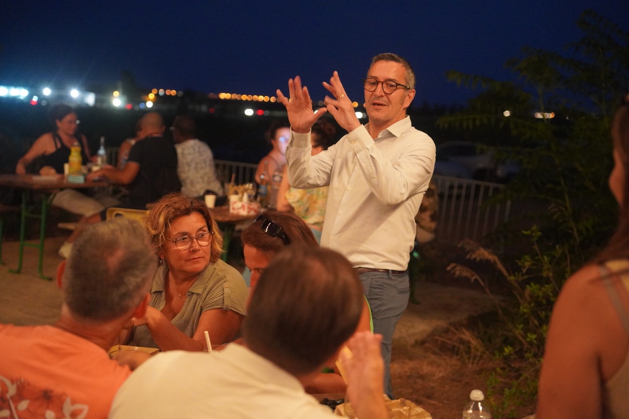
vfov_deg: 24.4
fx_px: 968
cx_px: 314
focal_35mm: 55
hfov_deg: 36.0
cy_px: 210
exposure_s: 1/40
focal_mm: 55.4
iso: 12800
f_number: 2.8
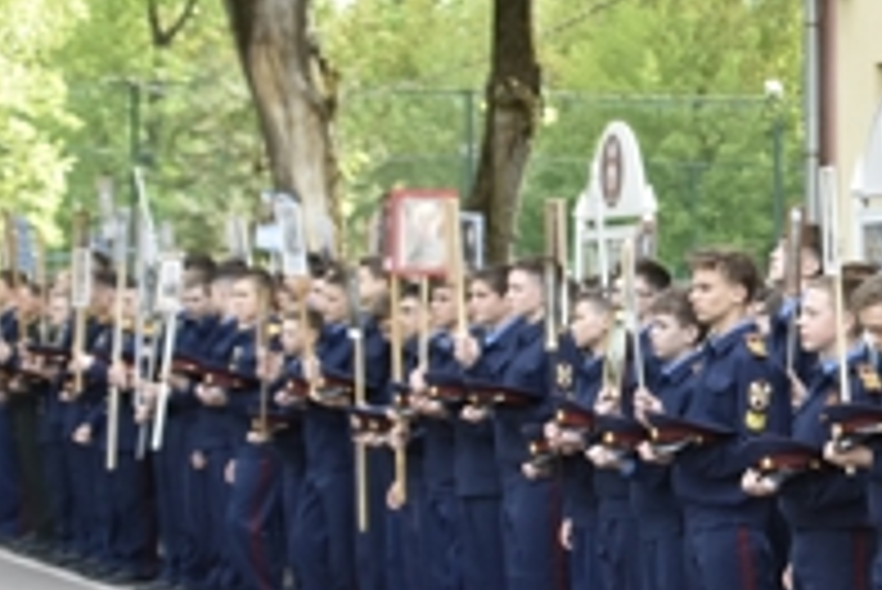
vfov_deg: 9.2
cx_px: 1562
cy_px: 351
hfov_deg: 12.6
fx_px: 3653
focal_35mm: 149
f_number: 5.6
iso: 640
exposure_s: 1/500
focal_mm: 26
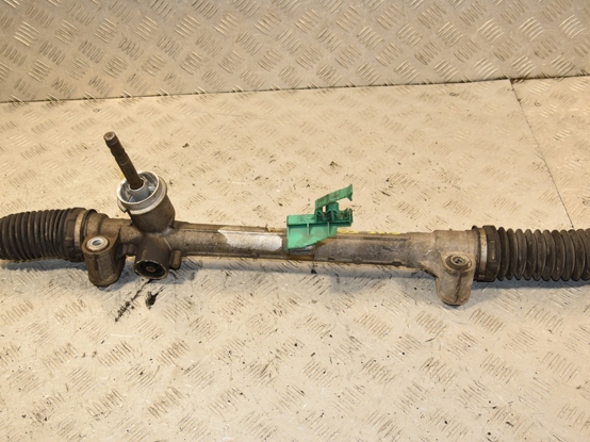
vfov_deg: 35.9
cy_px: 216
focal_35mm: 40
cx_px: 283
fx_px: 681
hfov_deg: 46.8
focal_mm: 24
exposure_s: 1/200
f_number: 8
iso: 800
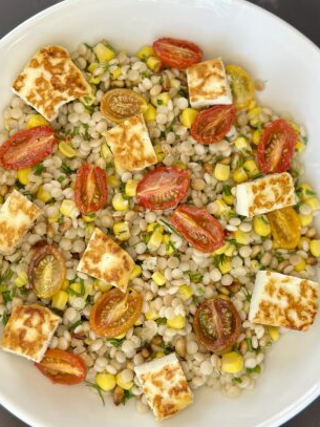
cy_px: 171
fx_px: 728
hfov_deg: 24.8
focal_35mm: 59
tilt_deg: -79.8
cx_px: 150
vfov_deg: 32.6
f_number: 1.78
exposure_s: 1/170
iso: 100
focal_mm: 6.86
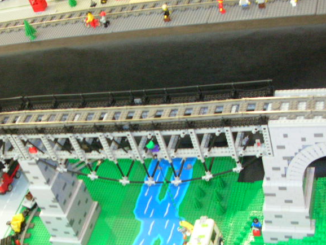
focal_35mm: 62
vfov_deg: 23.4
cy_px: 187
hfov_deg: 31.0
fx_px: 584
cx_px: 115
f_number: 2.8
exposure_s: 1/3.7
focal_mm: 5.8
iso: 200
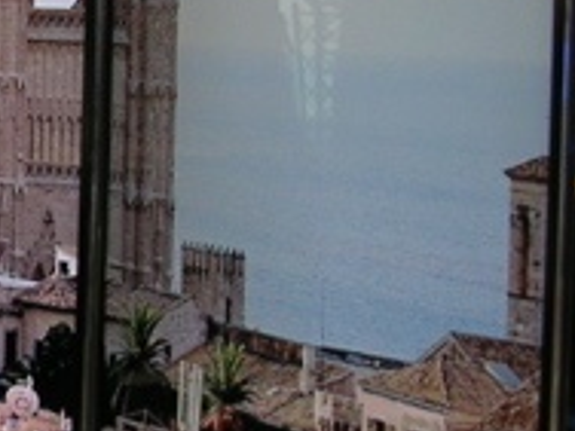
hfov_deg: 12.3
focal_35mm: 153
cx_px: -263
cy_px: 86
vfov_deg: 9.7
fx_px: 2541
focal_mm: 6
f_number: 2.7
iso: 50
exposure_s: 1/19.3
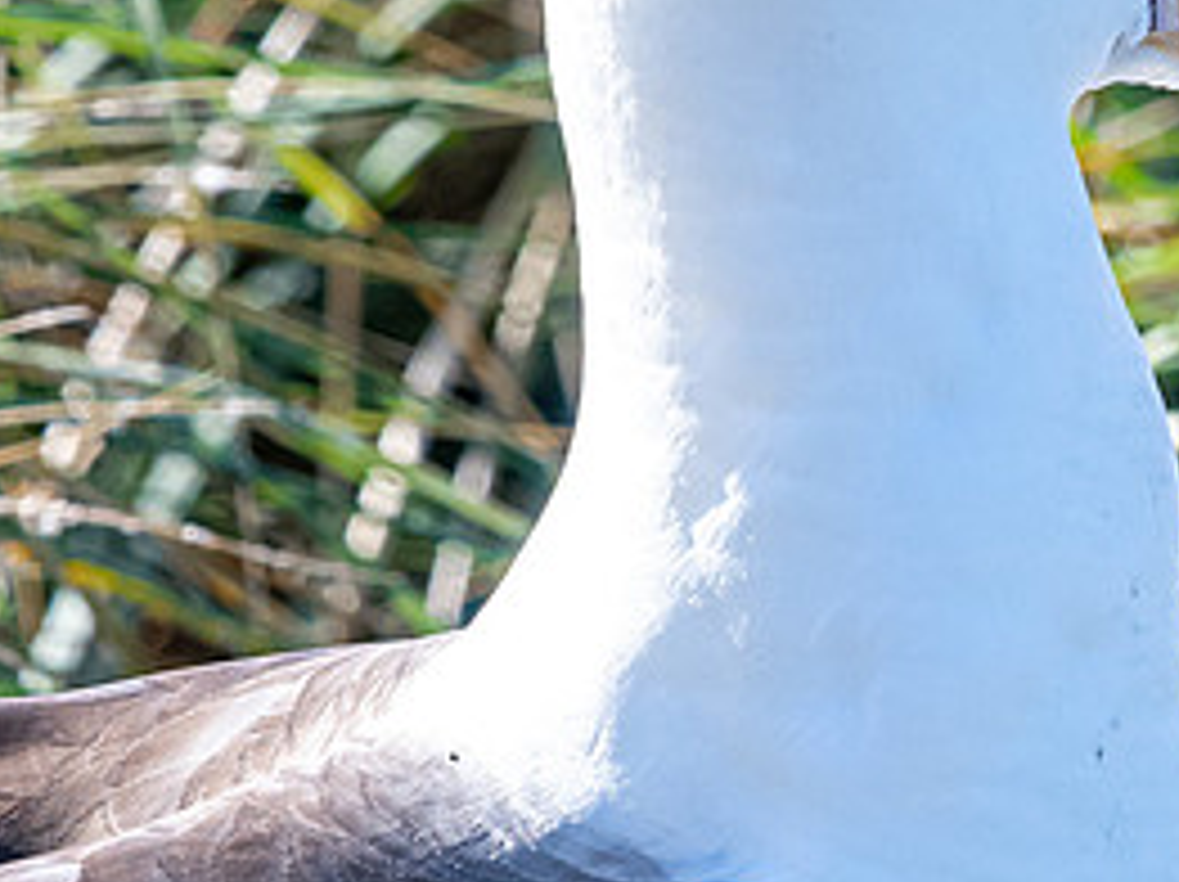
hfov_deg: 1.5
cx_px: 1473
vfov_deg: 1.1
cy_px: 361
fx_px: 45666
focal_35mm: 1342
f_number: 8
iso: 800
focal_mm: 300
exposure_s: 1/640
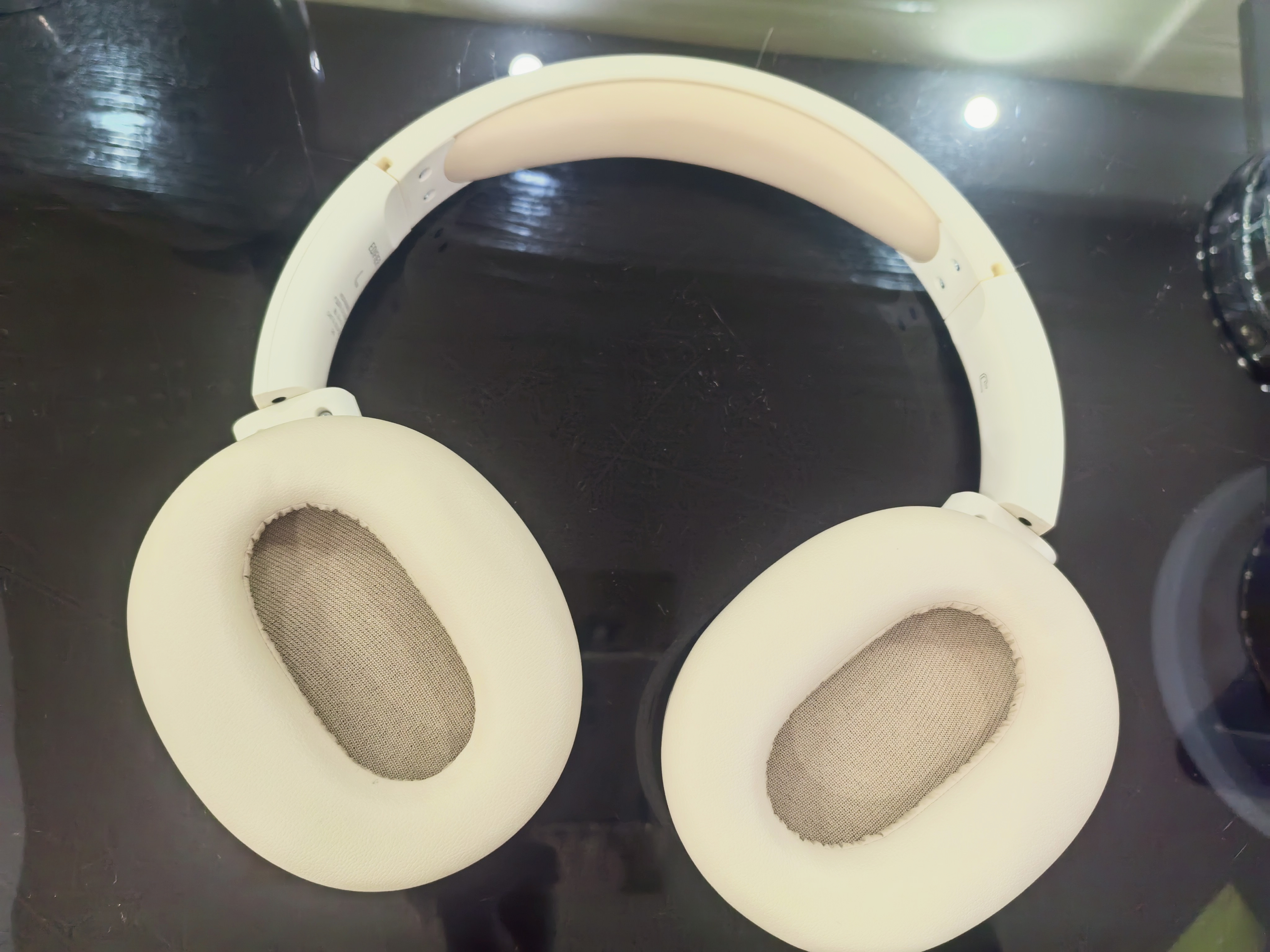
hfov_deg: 65.3
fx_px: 991
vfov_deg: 51.4
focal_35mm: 27
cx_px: 635
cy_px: 476
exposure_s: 1/33
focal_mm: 5.5
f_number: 1.9
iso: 250
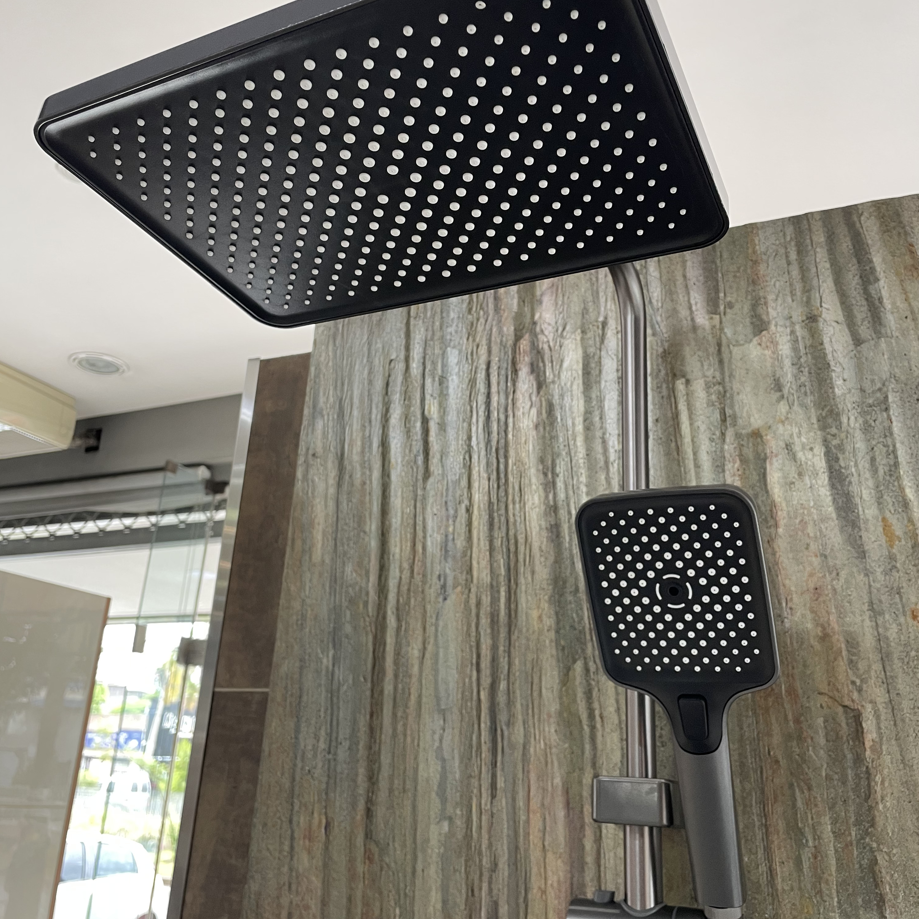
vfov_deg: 52.5
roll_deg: -2.9
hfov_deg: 52.5
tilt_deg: +20.1
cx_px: 457
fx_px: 931
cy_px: 450
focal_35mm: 31
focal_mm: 4.2
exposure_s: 1/50
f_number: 1.6
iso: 80
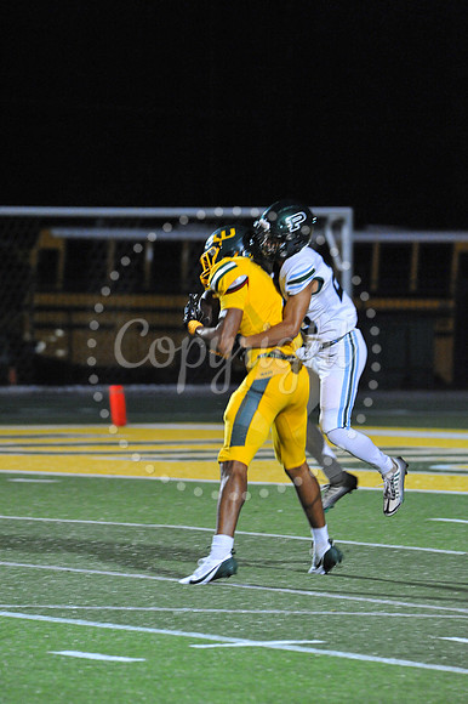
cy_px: 352
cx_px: 234
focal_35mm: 280
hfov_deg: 4.9
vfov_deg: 7.4
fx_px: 5466
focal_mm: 280
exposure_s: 1/200
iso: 6400
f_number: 5.6
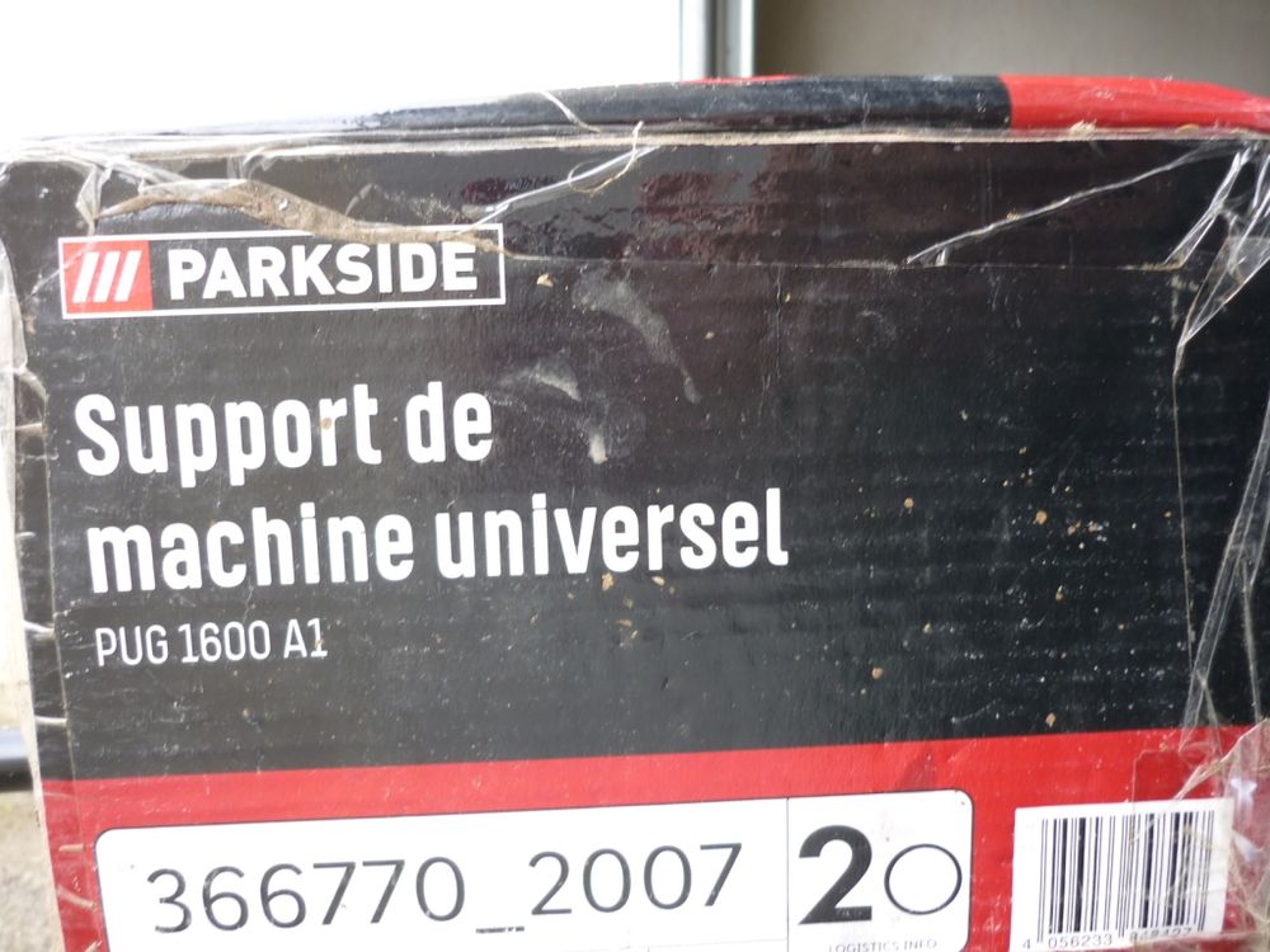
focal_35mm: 33
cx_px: 635
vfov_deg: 42.9
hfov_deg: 55.4
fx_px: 1211
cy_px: 476
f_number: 2.8
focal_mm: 5.5
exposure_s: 1/30
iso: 100
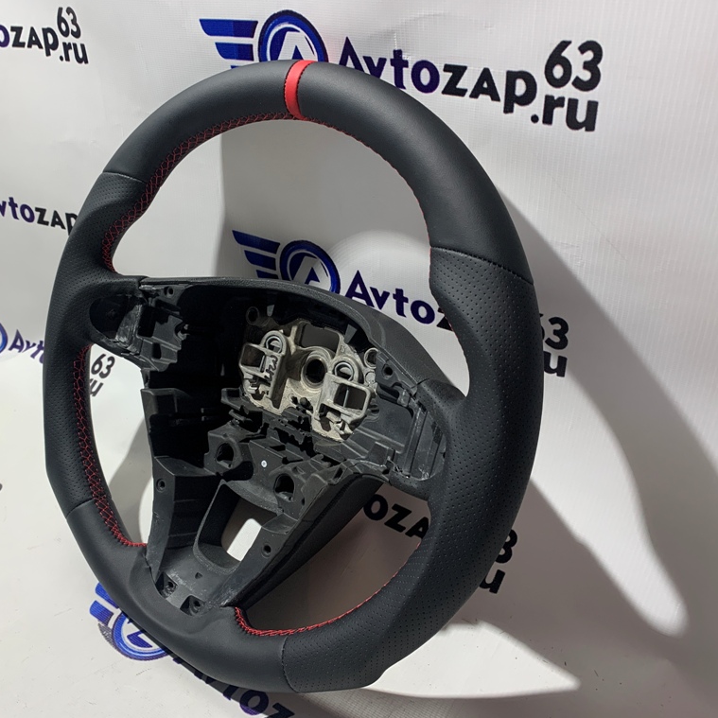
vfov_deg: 52.5
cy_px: 358
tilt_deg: -26.9
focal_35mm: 31
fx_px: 727
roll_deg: +0.0
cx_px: 280
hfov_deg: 52.1
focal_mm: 4.25
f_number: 1.8
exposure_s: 1/100
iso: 64
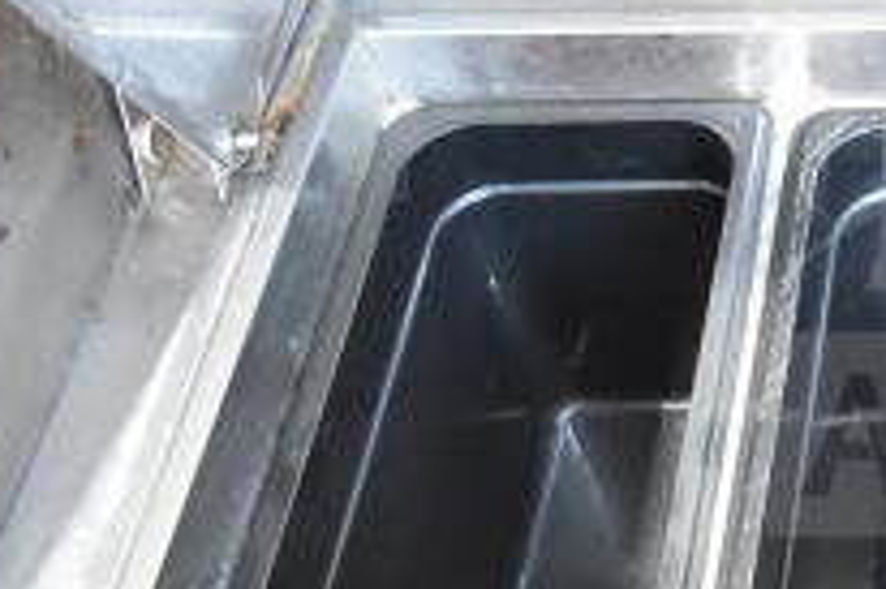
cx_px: 1247
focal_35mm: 80
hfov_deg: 22.0
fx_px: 1967
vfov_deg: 17.0
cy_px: 196
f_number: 3.5
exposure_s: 1/50
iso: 1600
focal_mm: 18
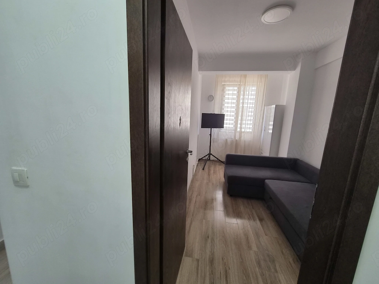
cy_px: 142
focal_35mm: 13
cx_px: 190
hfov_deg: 106.2
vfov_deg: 89.9
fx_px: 142
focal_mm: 2.2
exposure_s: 1/100
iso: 125
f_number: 2.2
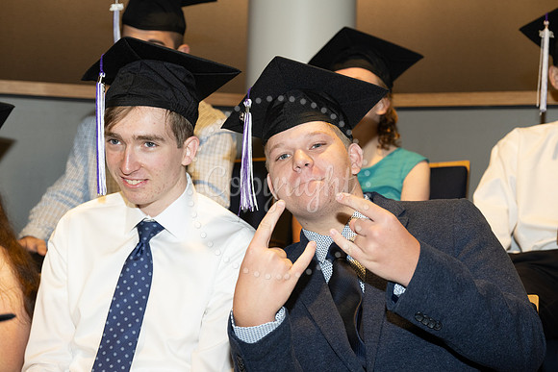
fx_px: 1039
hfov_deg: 30.1
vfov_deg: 20.3
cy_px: 186
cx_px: 279
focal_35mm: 67
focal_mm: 67
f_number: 5
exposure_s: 1/125
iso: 1000
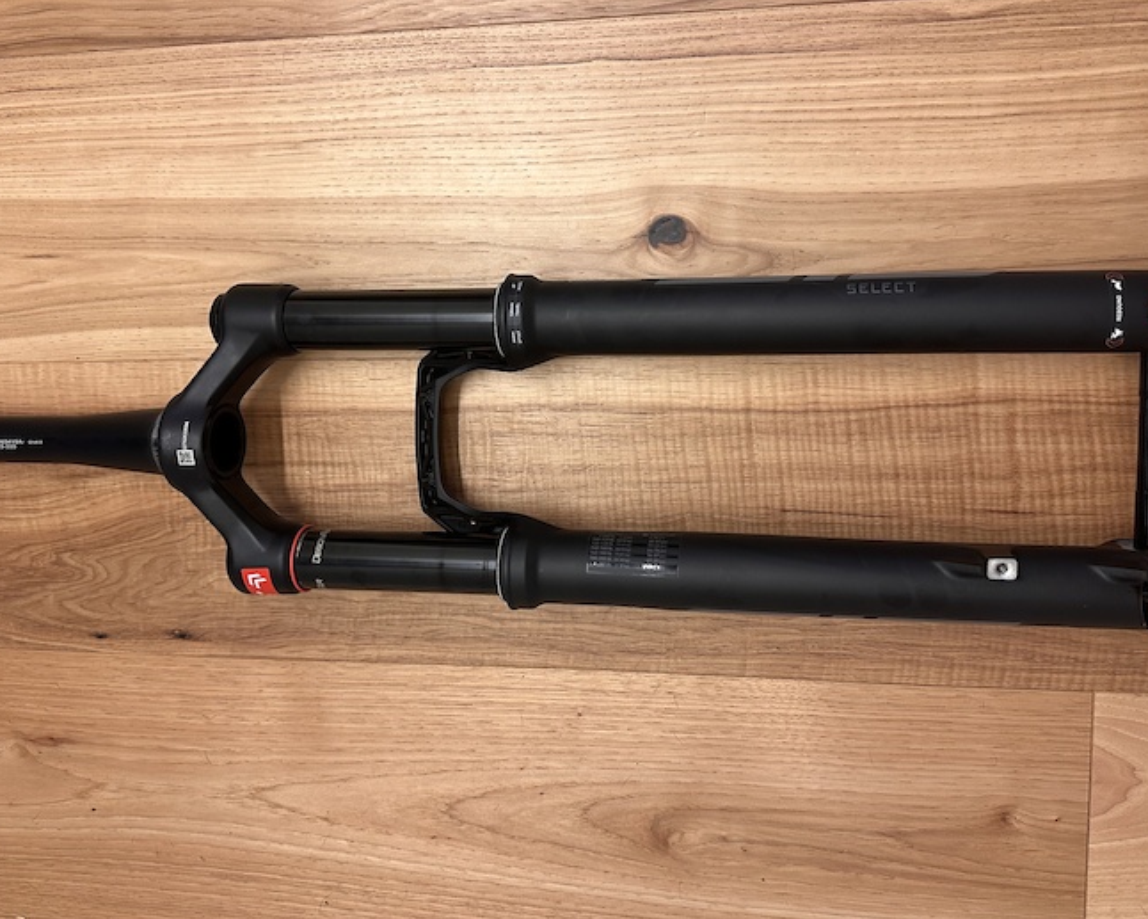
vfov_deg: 49.9
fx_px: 985
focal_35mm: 29
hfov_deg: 60.4
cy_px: 418
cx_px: 574
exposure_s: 1/60
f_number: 1.78
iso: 250
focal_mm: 6.86
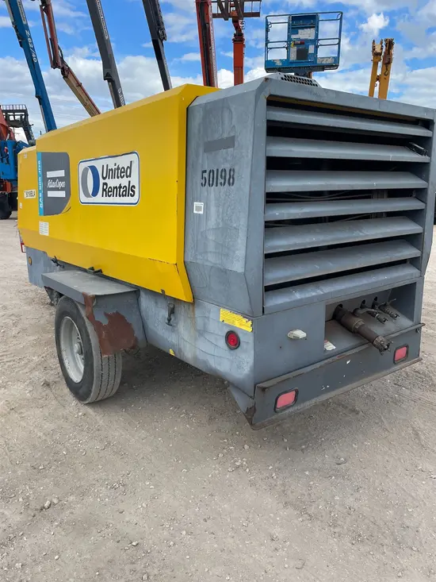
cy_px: 291
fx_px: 437
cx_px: 218
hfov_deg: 53.1
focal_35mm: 26
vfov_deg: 67.3
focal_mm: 4.2
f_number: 1.6
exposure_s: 1/2174
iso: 50
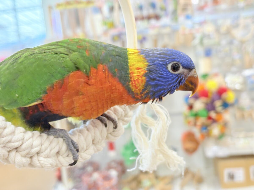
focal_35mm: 52
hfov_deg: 36.8
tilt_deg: -6.8
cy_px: 95
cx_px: 127
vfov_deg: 28.0
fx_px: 382
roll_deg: +6.7
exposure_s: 1/50
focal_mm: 5.96
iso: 64
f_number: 1.6
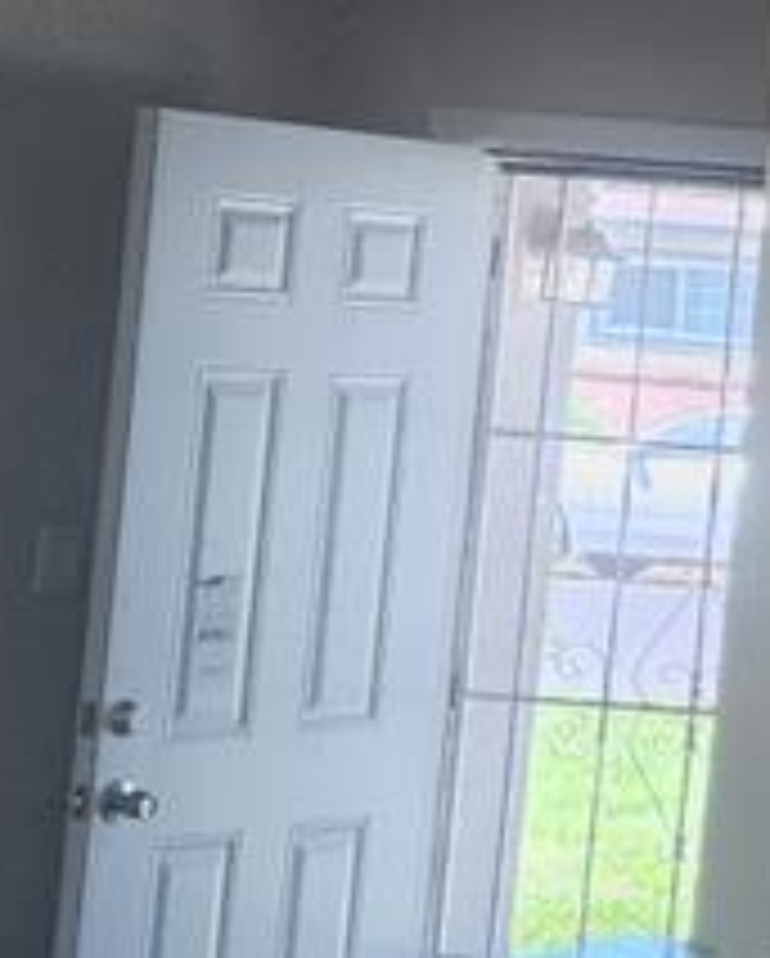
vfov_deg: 12.1
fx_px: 4491
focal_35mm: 158
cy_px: 171
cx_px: 2321
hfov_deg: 8.3
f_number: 1.8
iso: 100
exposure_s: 1/180
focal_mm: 6.4
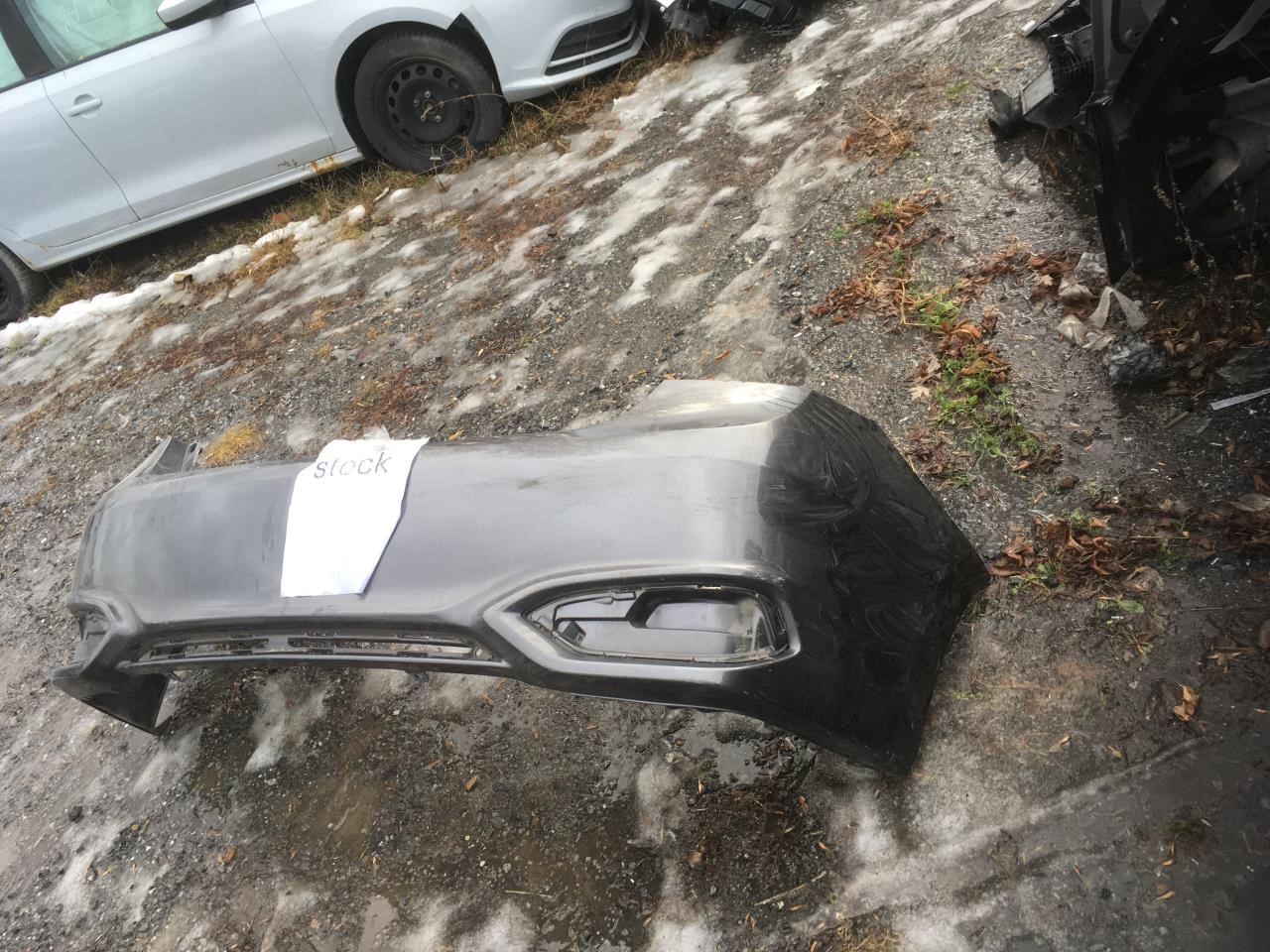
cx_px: 635
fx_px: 1064
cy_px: 476
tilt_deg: -35.3
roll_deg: +29.4
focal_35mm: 29
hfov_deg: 61.7
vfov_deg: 48.2
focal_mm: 4.15
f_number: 2.2
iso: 32
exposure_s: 1/120
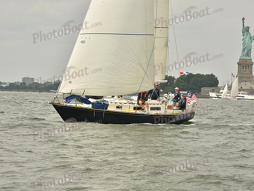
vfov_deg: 10.1
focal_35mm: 147
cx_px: 128
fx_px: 1079
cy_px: 95
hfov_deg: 13.4
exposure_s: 1/640
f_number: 11
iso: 250
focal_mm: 135
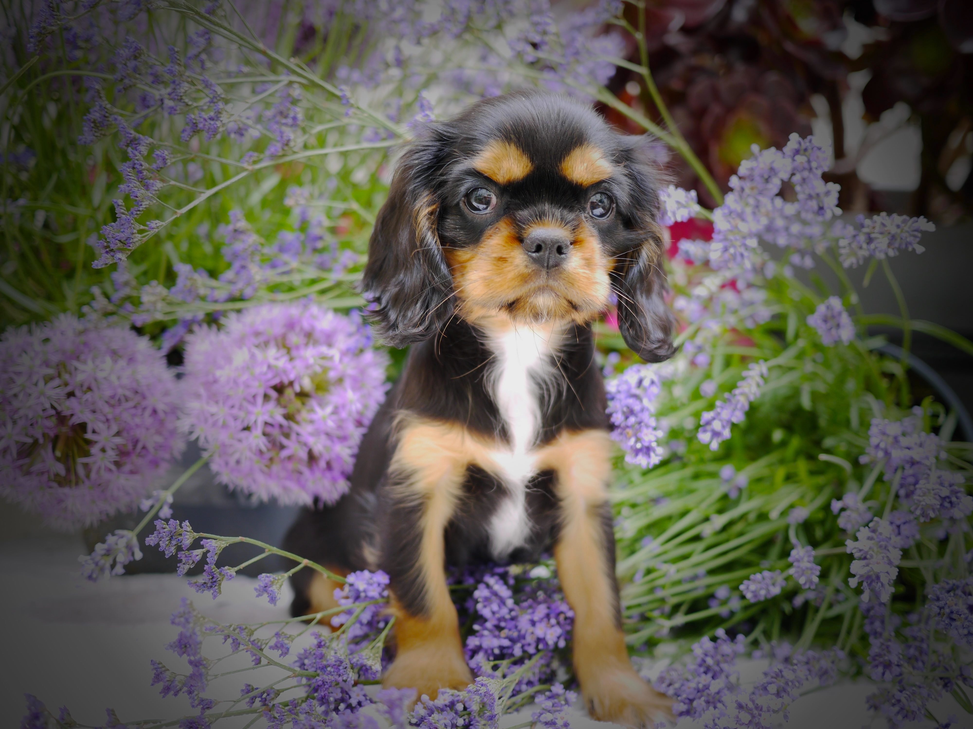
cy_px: 364
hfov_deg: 46.8
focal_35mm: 40
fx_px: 1124
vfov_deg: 36.0
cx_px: 486
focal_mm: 20
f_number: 1.7
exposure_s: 1/200
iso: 160
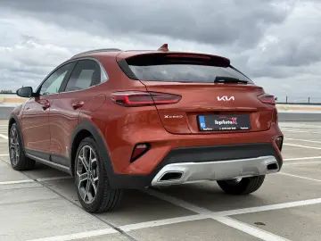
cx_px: 160
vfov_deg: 30.3
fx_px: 445
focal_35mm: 48
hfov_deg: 39.7
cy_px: 120
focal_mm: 6.76
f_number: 1.78
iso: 100
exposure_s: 1/2494
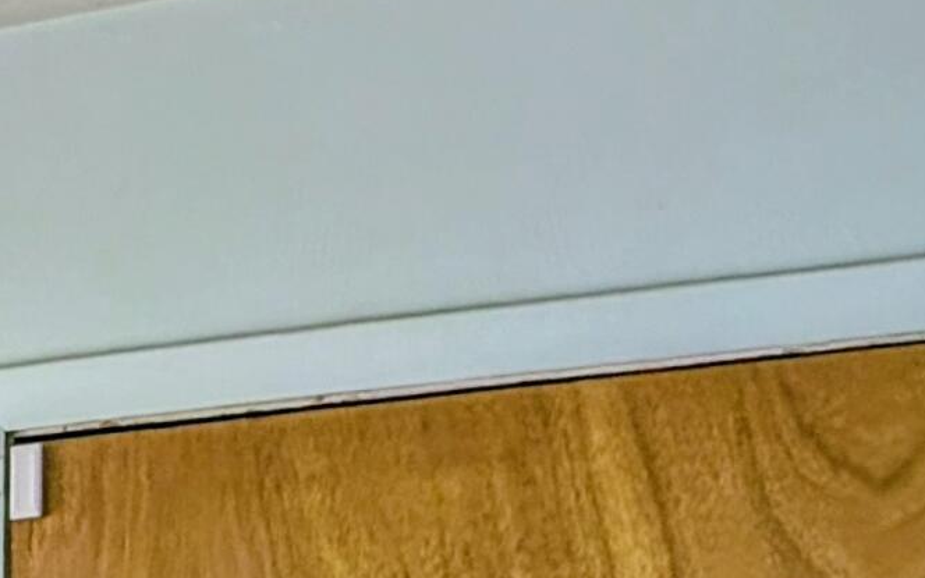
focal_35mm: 115
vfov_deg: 10.0
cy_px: 1376
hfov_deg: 14.6
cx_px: -988
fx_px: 2899
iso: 46
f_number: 1.7
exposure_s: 1/430
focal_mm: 4.53
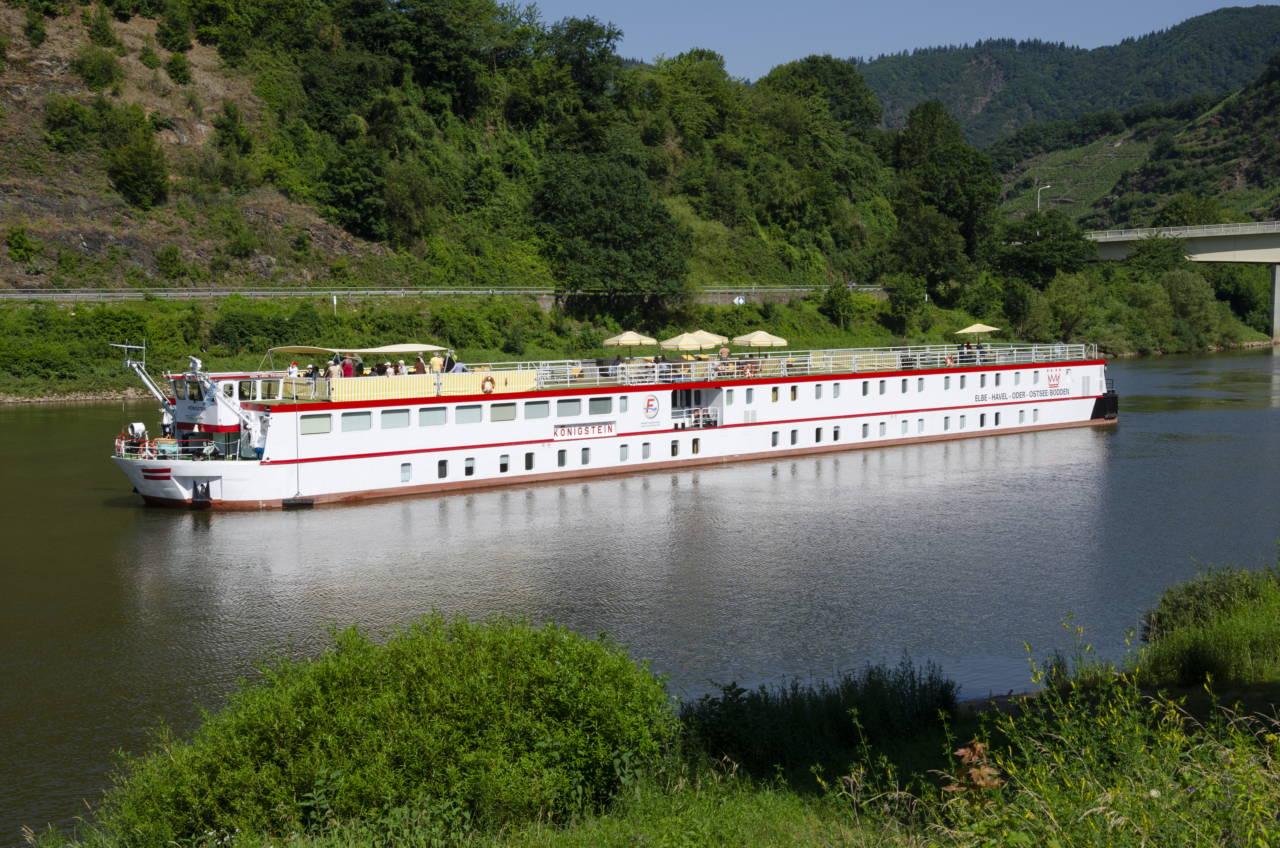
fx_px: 1863
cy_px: 424
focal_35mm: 52
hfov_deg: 37.9
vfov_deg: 25.6
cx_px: 640
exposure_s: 1/200
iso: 100
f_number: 11
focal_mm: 35
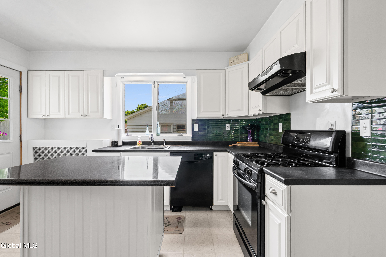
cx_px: 193
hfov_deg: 96.7
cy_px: 128
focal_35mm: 16
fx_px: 172
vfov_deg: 73.7
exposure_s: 1/13
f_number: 8
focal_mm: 16
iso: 320
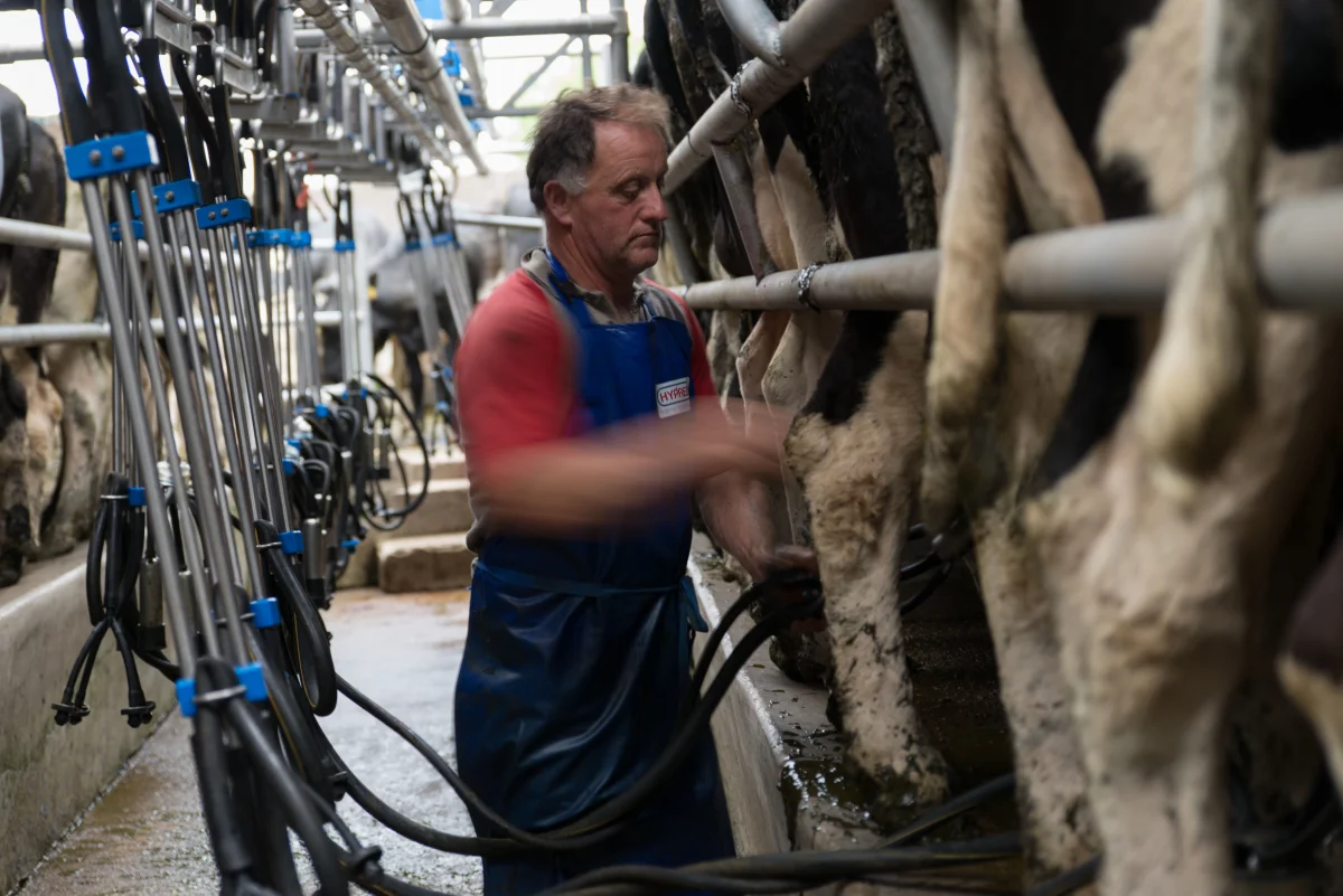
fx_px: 1791
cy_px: 448
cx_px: 672
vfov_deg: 28.1
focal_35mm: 48
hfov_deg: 41.1
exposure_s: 1/8
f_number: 2.8
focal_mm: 48
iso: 200
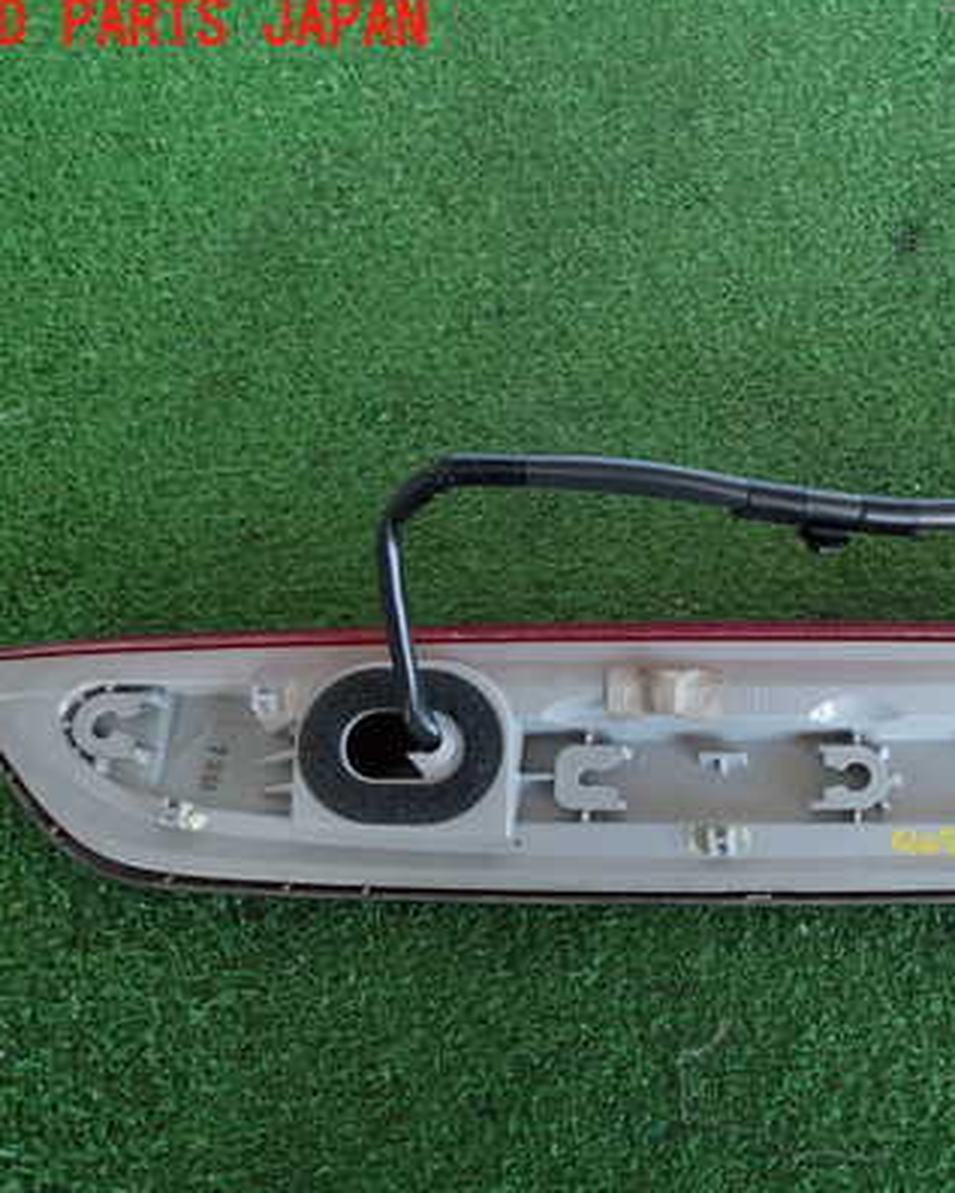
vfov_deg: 49.0
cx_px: 783
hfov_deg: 38.4
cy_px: 666
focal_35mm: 37
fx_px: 1307
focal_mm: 4.5
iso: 200
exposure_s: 1/60
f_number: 2
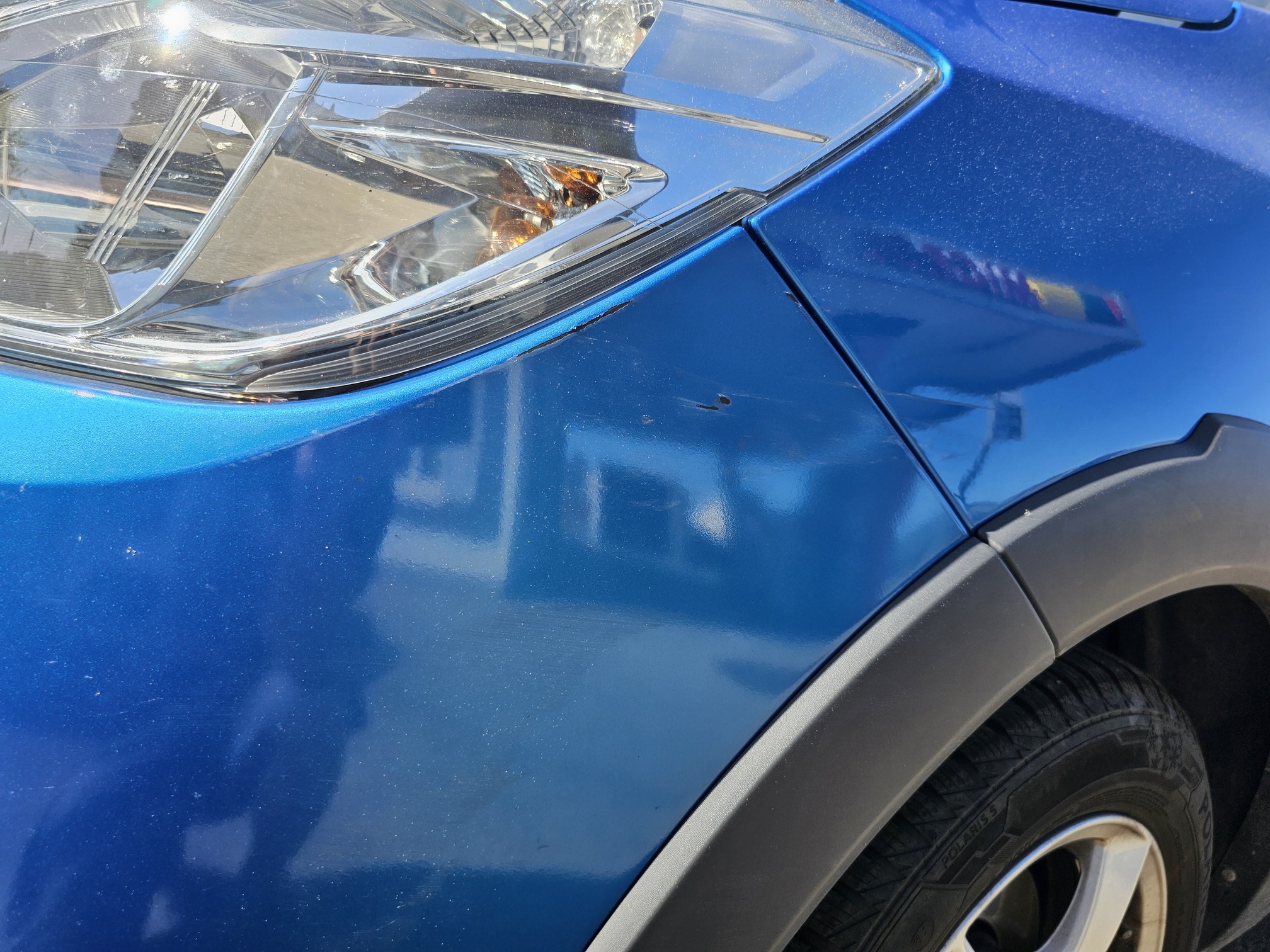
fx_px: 844
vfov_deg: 58.9
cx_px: 635
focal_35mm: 23
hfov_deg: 73.9
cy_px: 476
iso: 10
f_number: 1.7
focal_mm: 6.3
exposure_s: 1/252
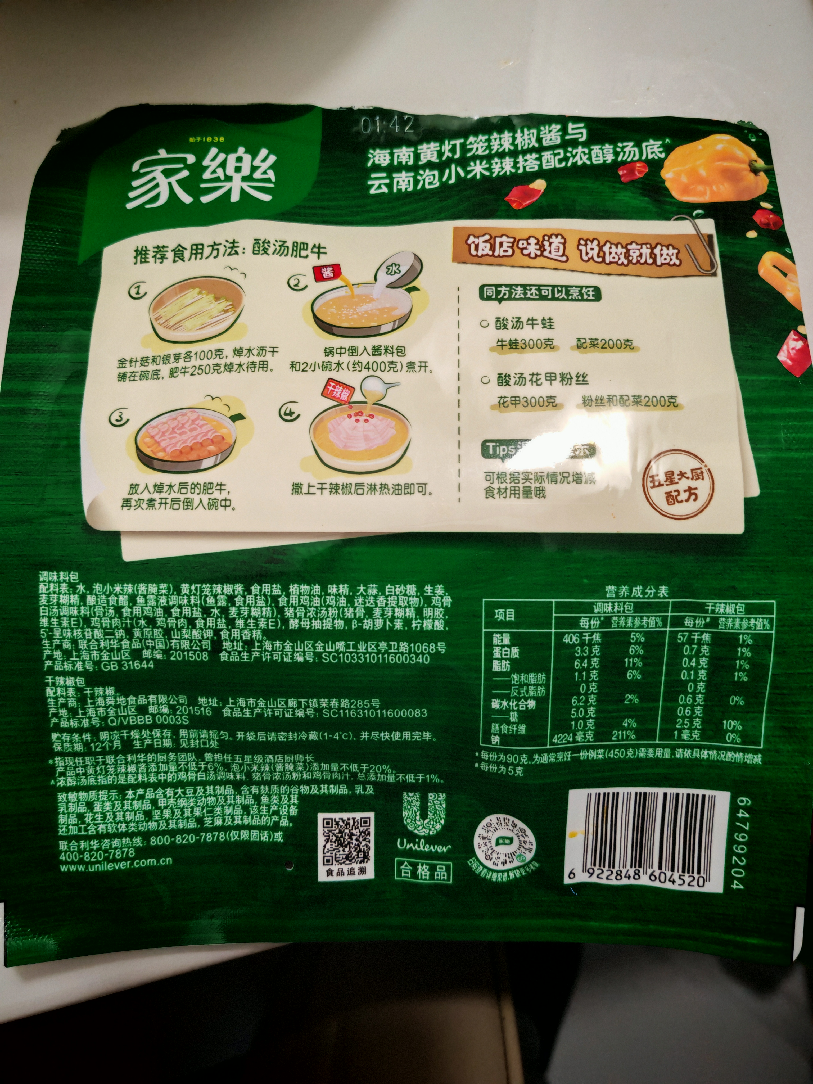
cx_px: 406
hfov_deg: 51.4
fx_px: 846
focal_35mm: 27
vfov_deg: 65.3
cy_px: 542
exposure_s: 1/33
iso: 640
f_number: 1.9
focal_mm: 5.52
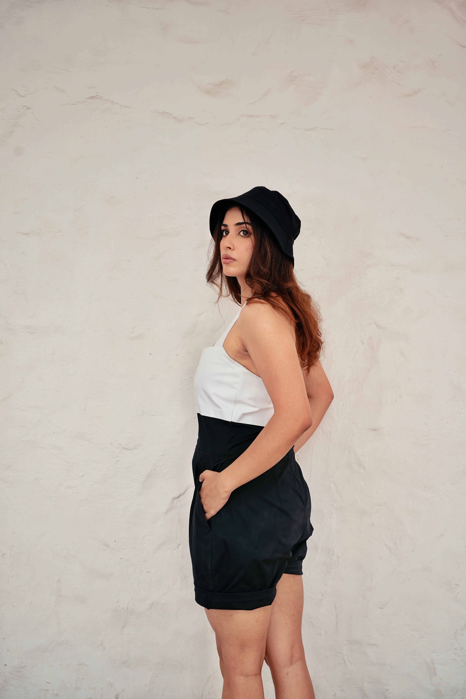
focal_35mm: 42
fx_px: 815
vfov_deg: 46.4
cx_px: 233
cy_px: 350
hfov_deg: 31.9
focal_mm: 42
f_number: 5.6
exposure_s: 1/80
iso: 160
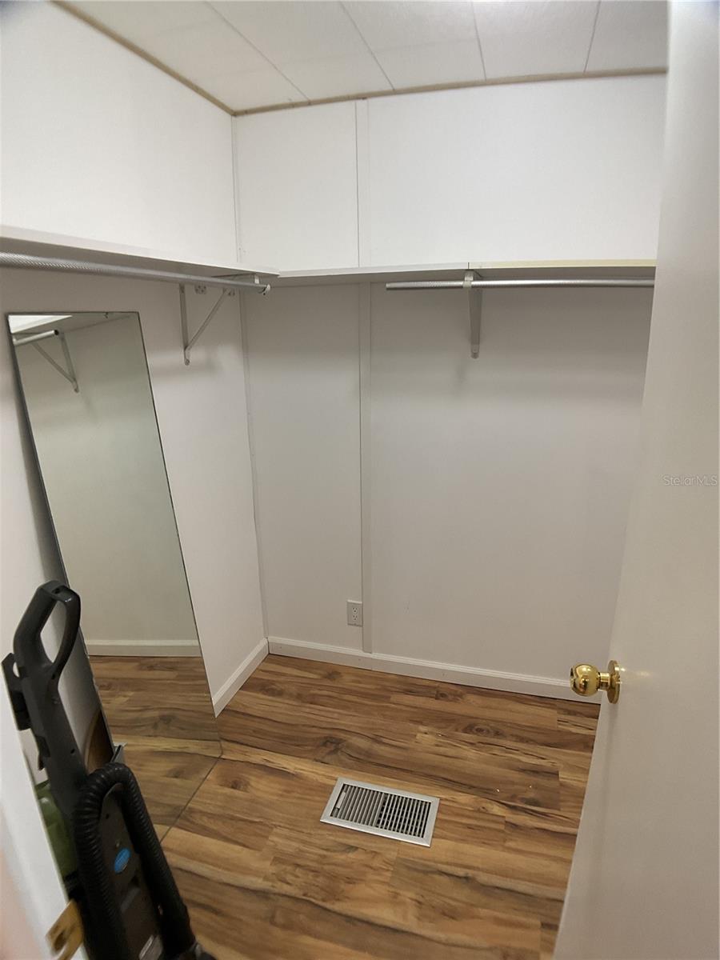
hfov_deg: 48.2
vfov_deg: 61.7
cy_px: 480
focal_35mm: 29
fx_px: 804
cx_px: 360
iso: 50
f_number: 1.8
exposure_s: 1/60
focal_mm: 3
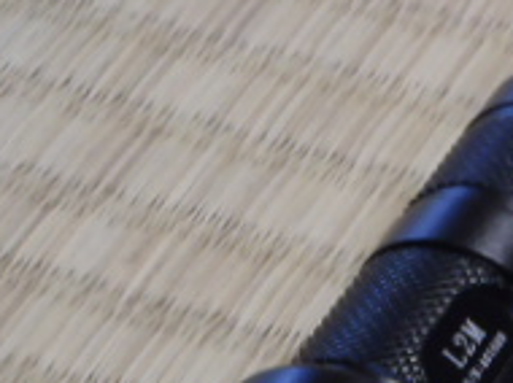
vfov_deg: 6.7
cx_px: 791
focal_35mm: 219
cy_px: 615
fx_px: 3241
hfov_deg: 8.8
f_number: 4.7
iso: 200
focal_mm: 11.76
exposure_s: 1/4
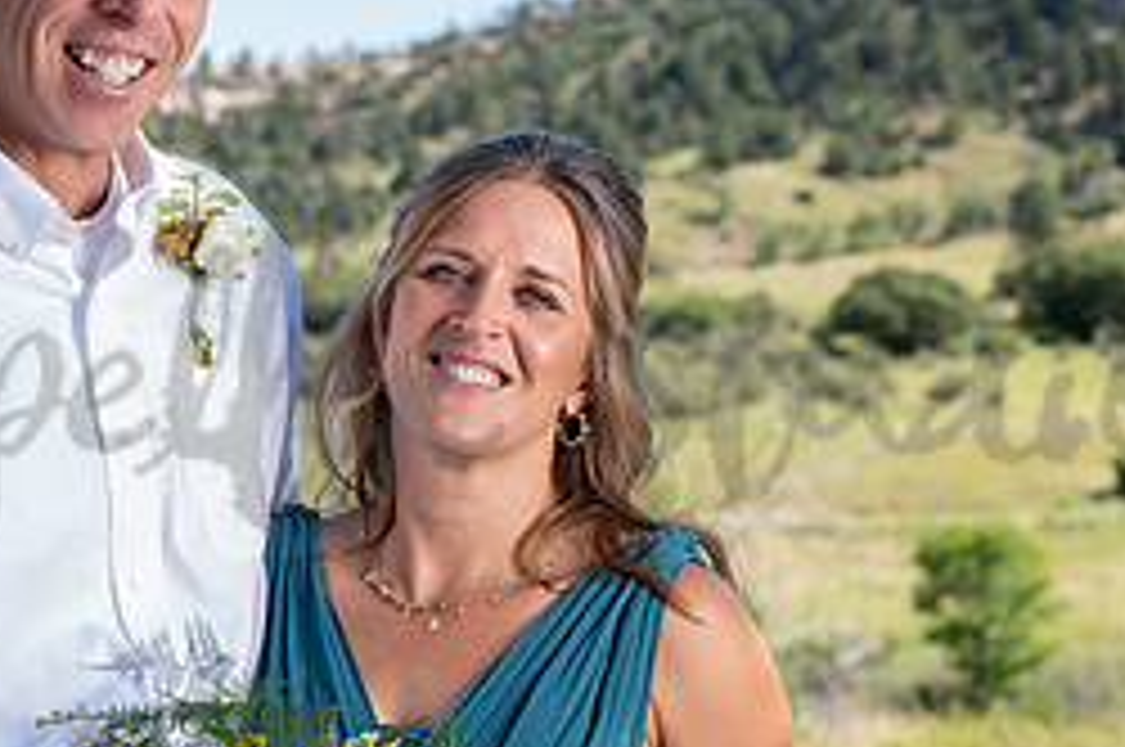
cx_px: 81
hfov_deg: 16.6
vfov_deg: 11.2
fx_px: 3808
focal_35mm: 122
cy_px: 356
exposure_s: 1/200
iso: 100
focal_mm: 50
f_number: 5
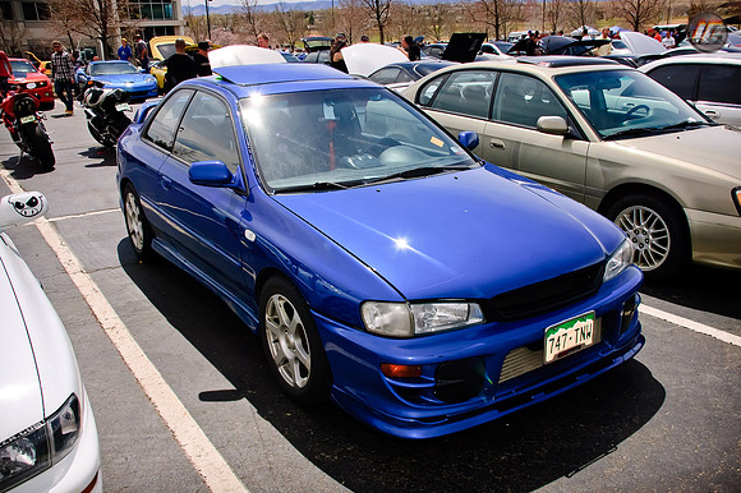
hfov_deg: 62.0
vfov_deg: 43.6
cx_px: 370
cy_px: 246
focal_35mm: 30
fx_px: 617
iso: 200
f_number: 10
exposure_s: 1/320
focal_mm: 20
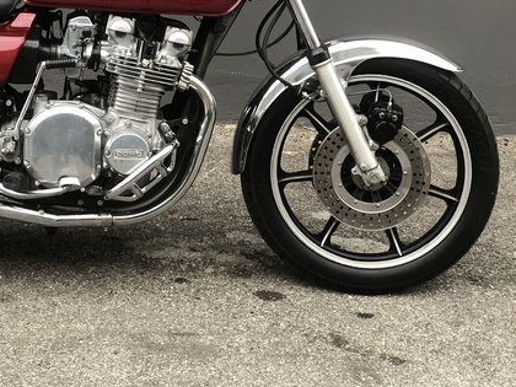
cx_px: 64
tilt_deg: -11.9
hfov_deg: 19.5
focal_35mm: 99
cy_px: 29
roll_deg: -1.0
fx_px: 1476
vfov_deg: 14.8
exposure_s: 1/60
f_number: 2.4
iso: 32
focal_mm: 6
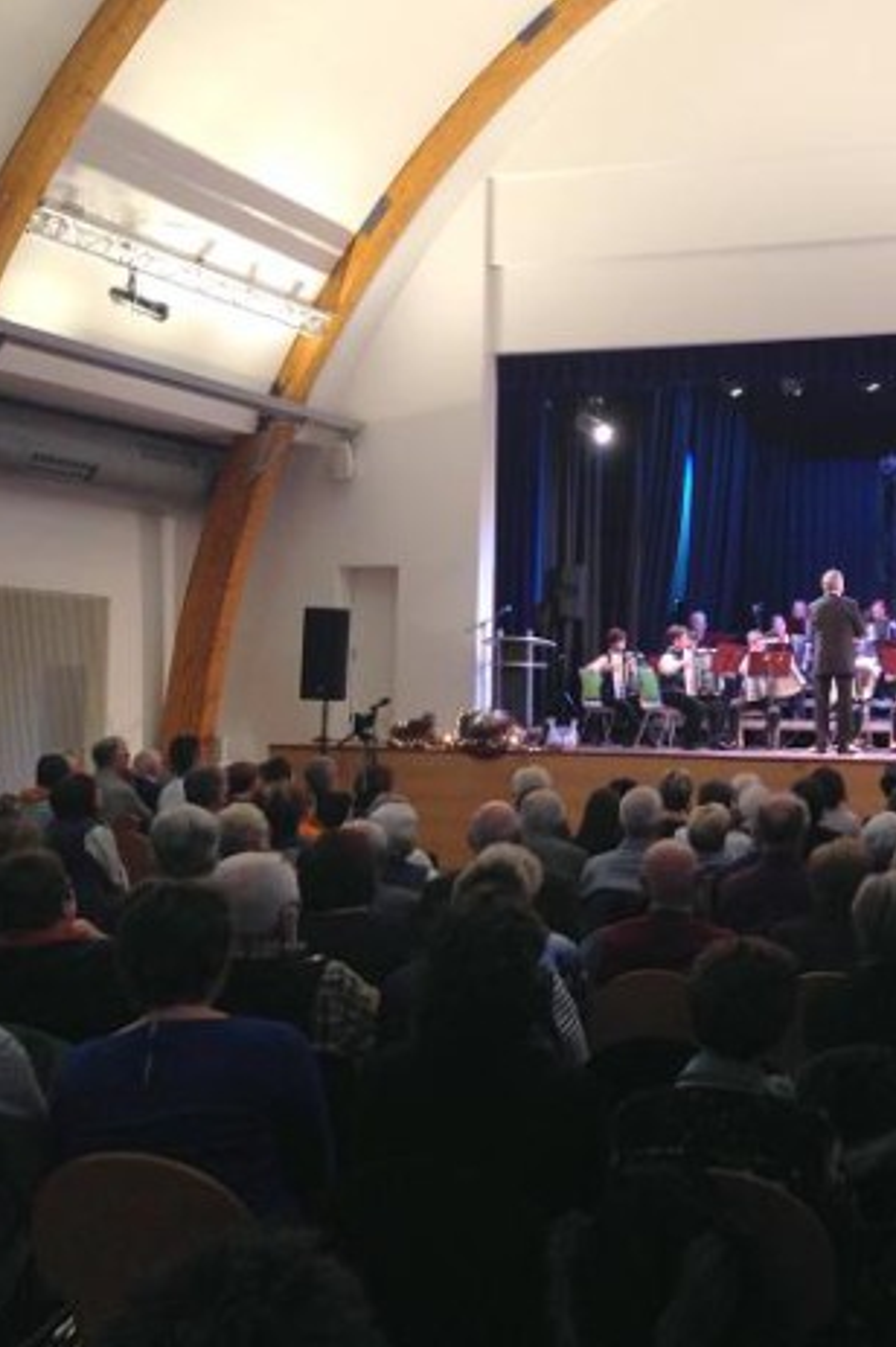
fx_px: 1720
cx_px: 870
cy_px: 674
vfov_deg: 42.8
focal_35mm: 46
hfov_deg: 27.7
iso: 125
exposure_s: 1/20
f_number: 2.4
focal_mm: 4.12
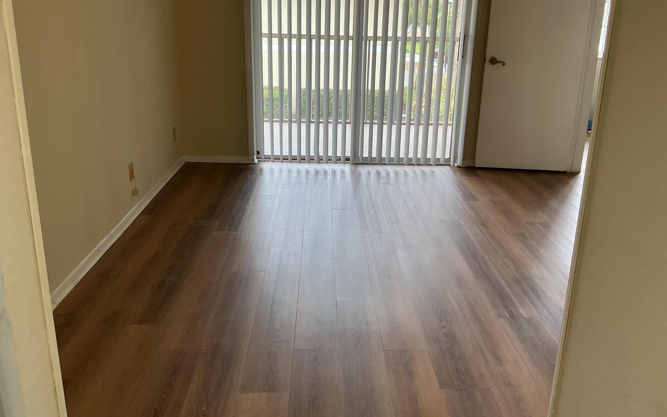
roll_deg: -0.2
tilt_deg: -18.0
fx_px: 564
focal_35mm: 31
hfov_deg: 61.2
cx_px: 333
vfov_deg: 40.5
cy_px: 178
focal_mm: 3
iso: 40
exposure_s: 1/60
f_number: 1.8
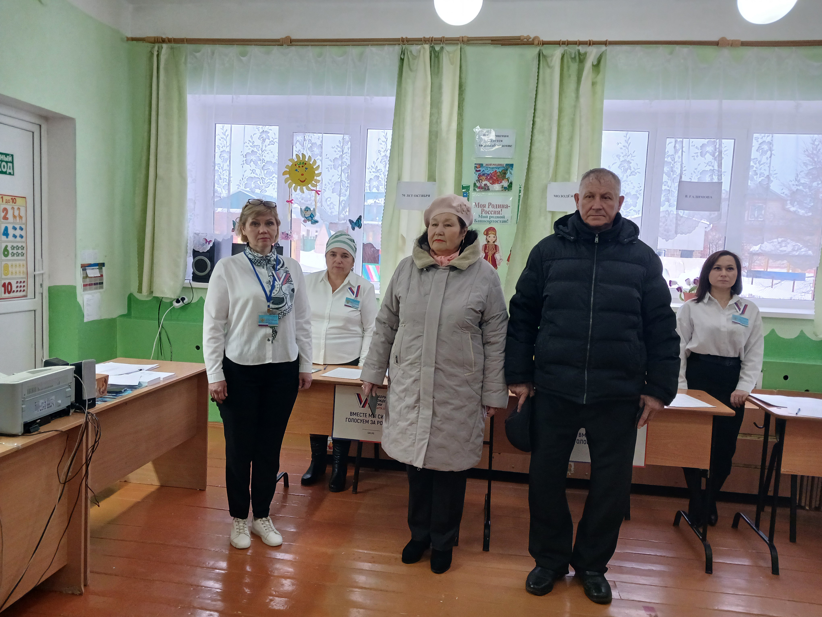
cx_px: 411
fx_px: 641
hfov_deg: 65.3
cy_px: 308
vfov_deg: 51.4
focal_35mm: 27
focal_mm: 4
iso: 320
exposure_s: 1/50
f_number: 1.8
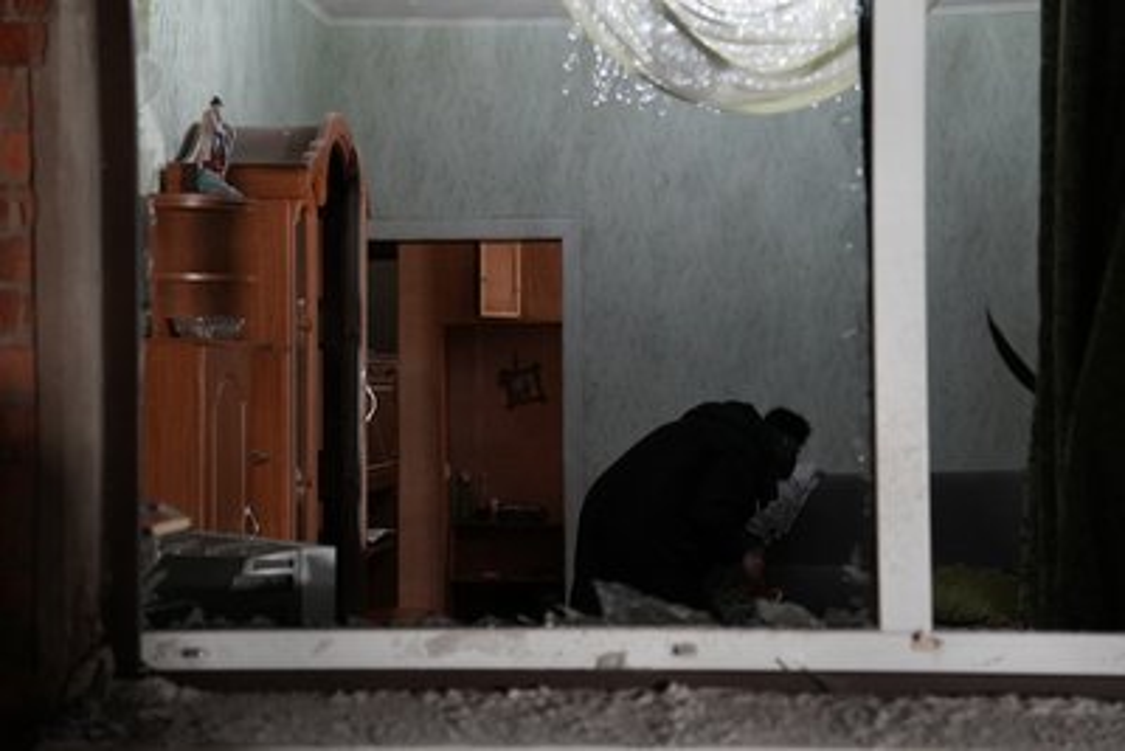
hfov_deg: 30.5
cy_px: 376
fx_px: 2063
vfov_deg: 20.6
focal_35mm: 66
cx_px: 562
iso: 4000
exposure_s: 1/160
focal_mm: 66
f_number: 2.8
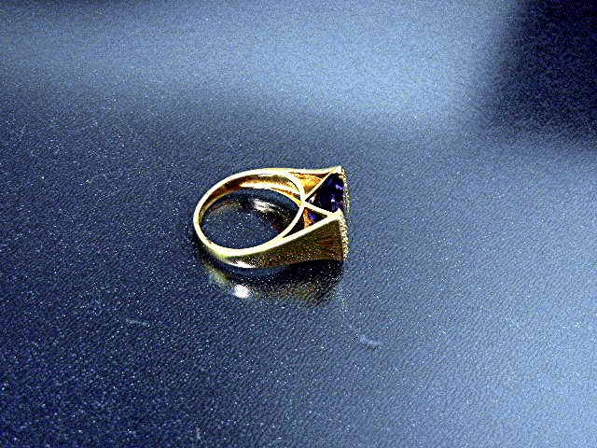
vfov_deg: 24.8
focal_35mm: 59
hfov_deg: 32.7
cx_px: 298
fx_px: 1018
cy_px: 224
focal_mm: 10.6
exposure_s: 1/30
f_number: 8
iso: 800
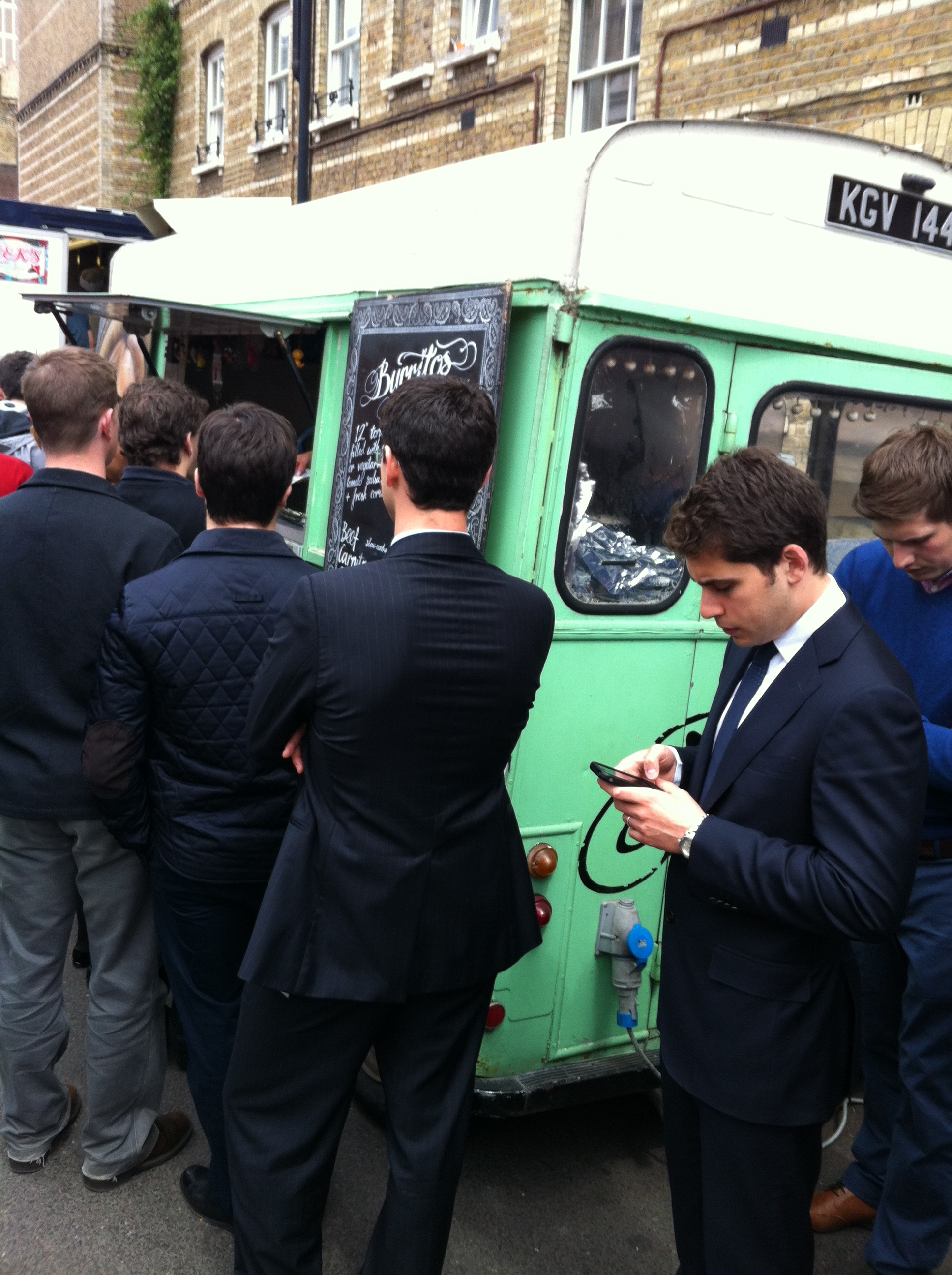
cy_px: 638
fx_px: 1287
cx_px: 476
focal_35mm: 35
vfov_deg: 52.7
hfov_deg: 40.6
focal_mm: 3.85
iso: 80
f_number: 2.8
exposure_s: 1/241
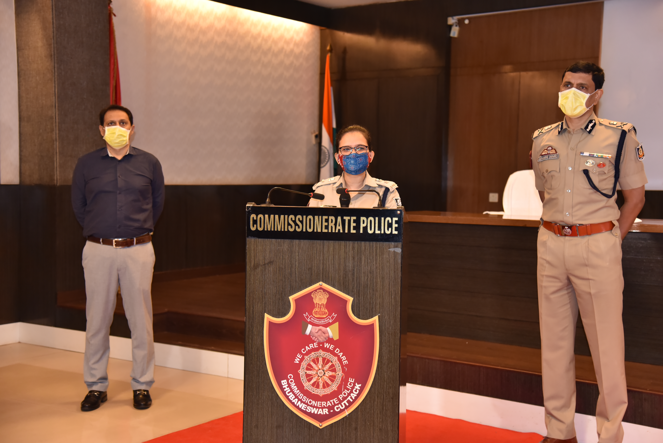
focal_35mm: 50
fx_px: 921
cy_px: 222
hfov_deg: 39.6
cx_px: 332
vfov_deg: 27.0
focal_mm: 50
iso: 1600
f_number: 4
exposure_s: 1/160
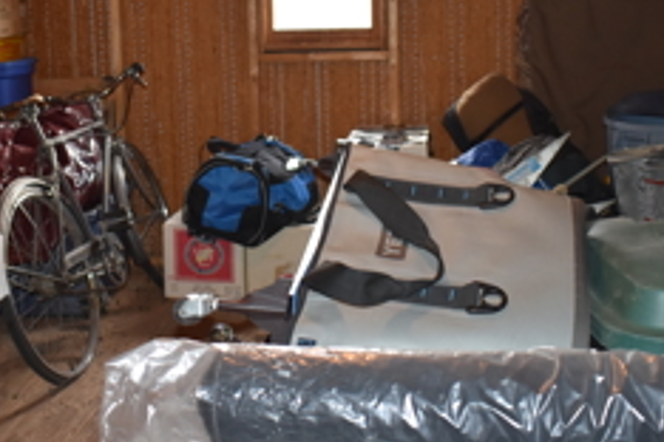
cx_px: 289
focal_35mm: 52
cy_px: 130
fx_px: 959
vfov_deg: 25.8
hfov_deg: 38.1
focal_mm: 18
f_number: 4
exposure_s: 1/60
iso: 800
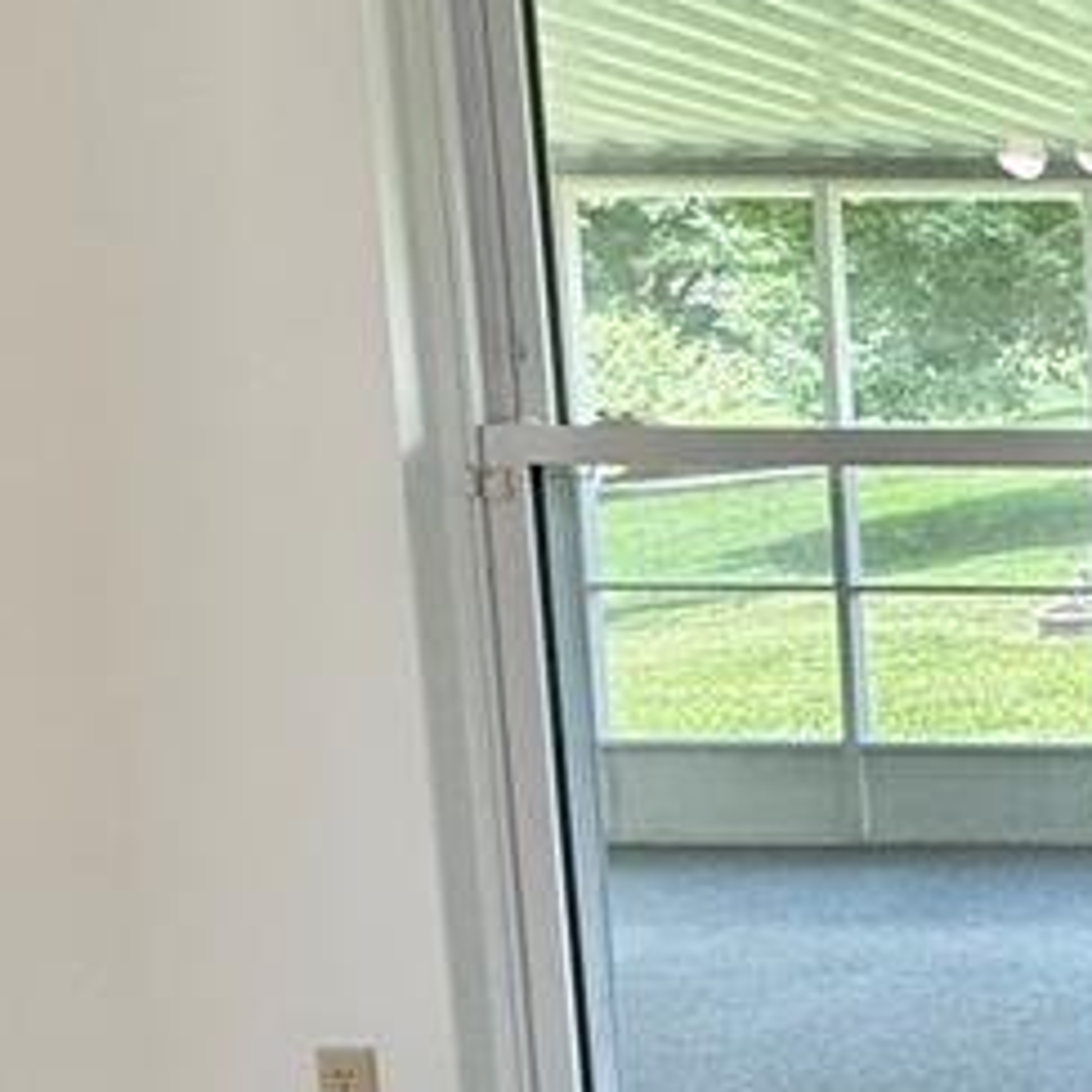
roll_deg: -0.6
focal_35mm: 52
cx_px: 2220
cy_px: 533
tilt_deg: -6.0
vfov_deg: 32.8
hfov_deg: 18.8
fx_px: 1856
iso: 160
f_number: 2.2
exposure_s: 1/120
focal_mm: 2.22
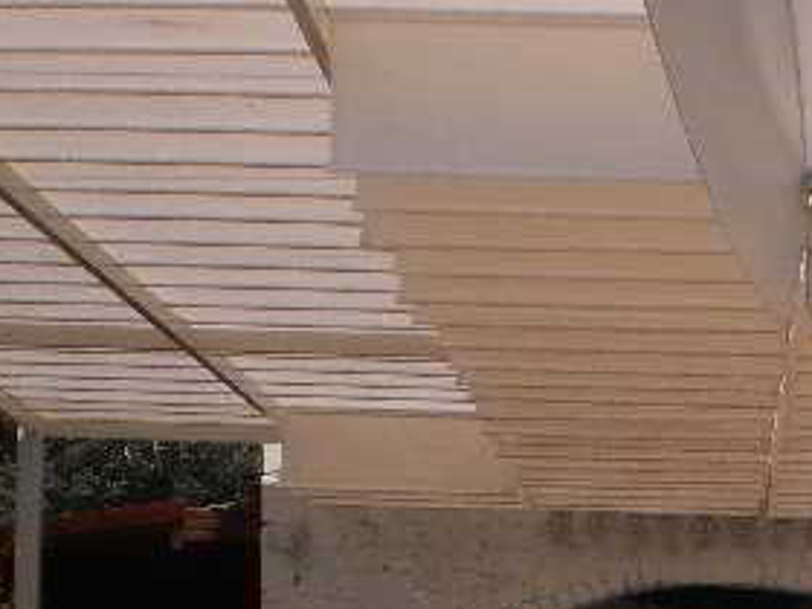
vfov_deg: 13.8
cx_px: 847
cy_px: 777
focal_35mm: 103
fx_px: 2416
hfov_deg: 18.5
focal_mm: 6.3
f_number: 4.6
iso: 100
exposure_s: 1/1600
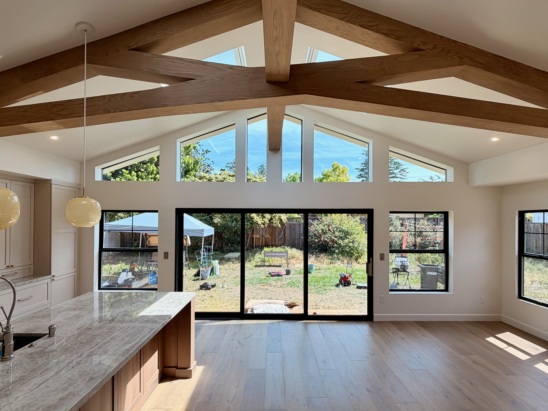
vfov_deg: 85.7
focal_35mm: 14
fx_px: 222
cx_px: 274
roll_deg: +0.5
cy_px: 206
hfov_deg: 102.1
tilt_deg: +7.6
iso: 50
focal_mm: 2.22
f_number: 2.2
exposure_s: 1/310
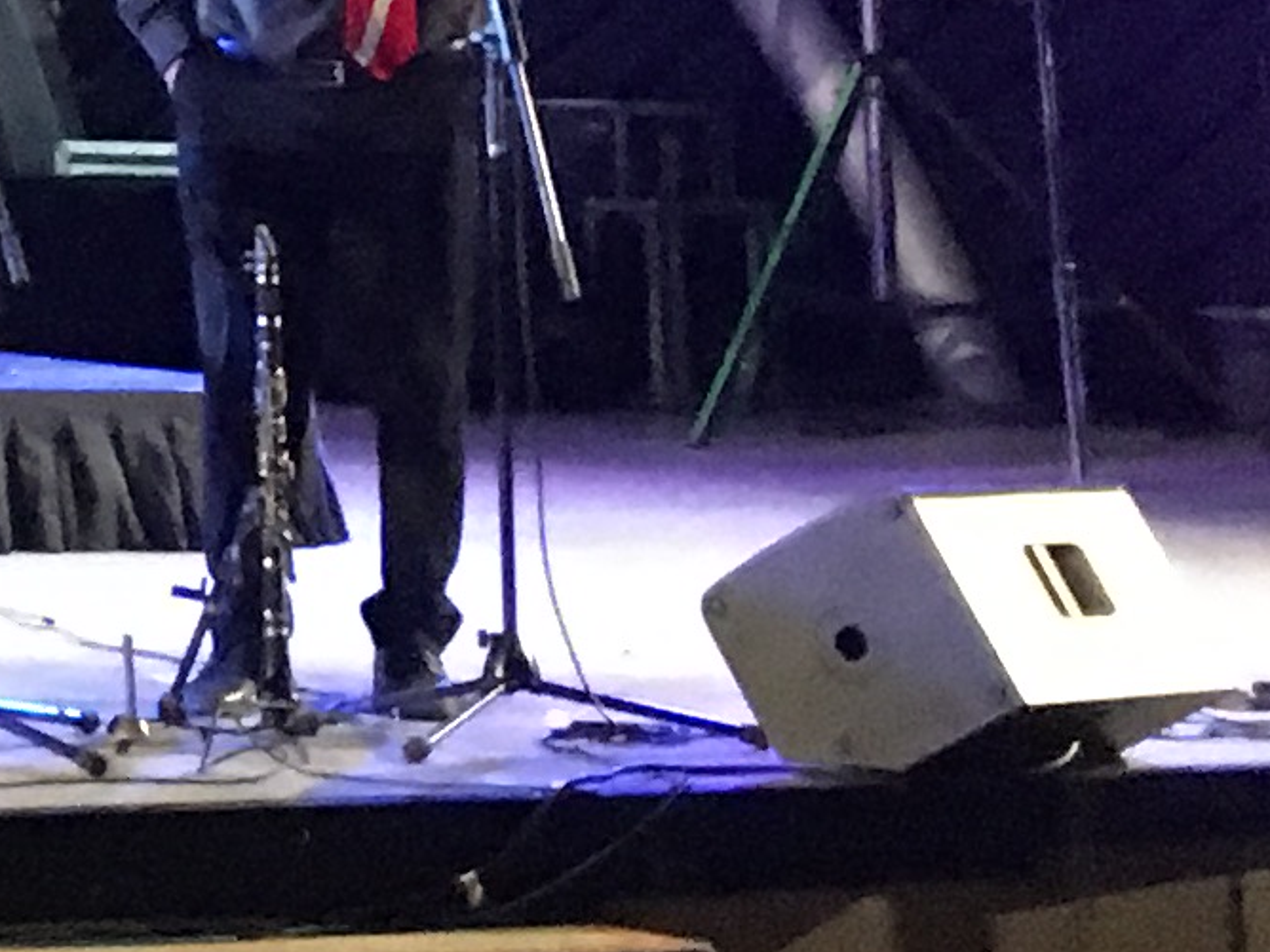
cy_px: -838
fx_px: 6420
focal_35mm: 175
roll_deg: -0.2
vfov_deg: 8.1
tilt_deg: +8.6
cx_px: -1542
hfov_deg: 10.1
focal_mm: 4.15
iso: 320
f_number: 2.2
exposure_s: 1/17
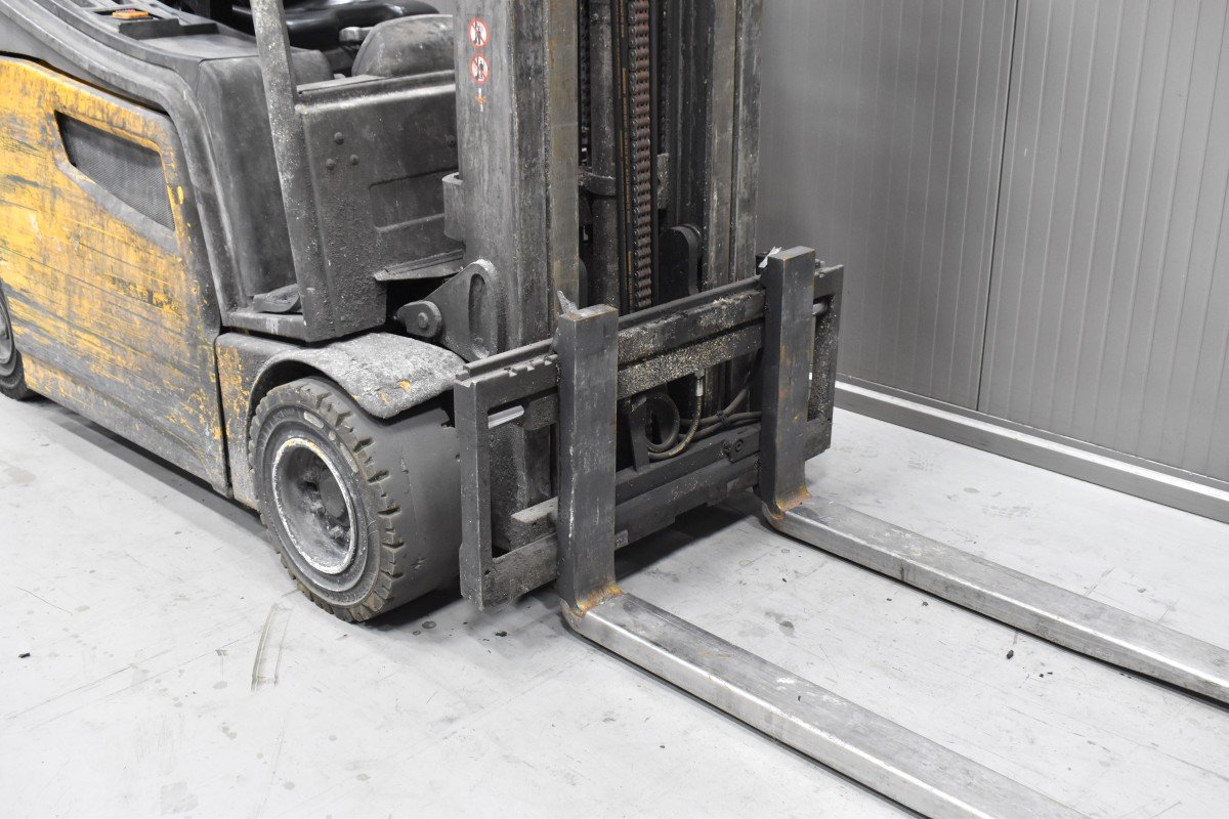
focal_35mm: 39
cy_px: 410
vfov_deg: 34.2
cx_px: 614
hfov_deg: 49.6
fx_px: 1331
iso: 1600
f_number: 5.6
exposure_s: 1/20
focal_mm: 26
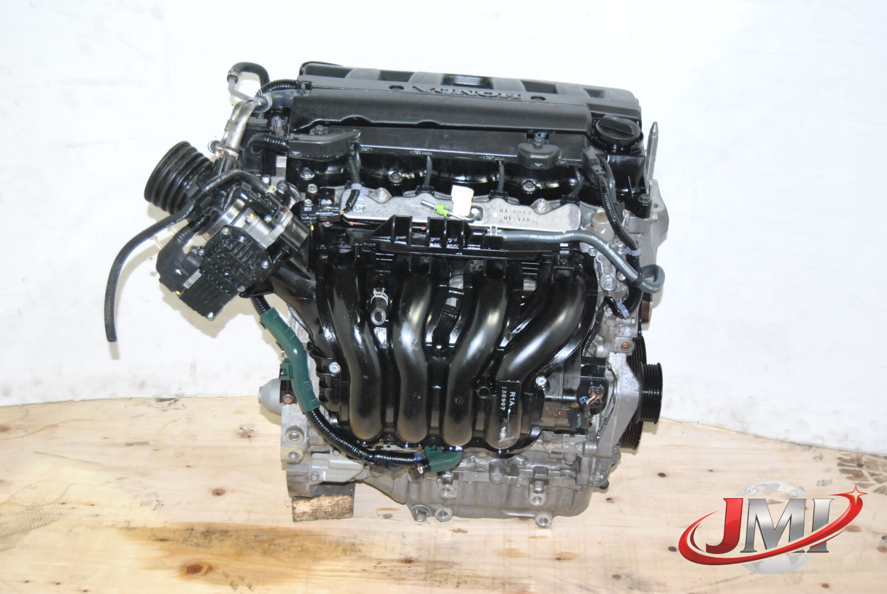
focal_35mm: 57
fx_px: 1406
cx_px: 444
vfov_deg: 23.8
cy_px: 297
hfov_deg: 35.0
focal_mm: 38
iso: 800
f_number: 4.8
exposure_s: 1/60
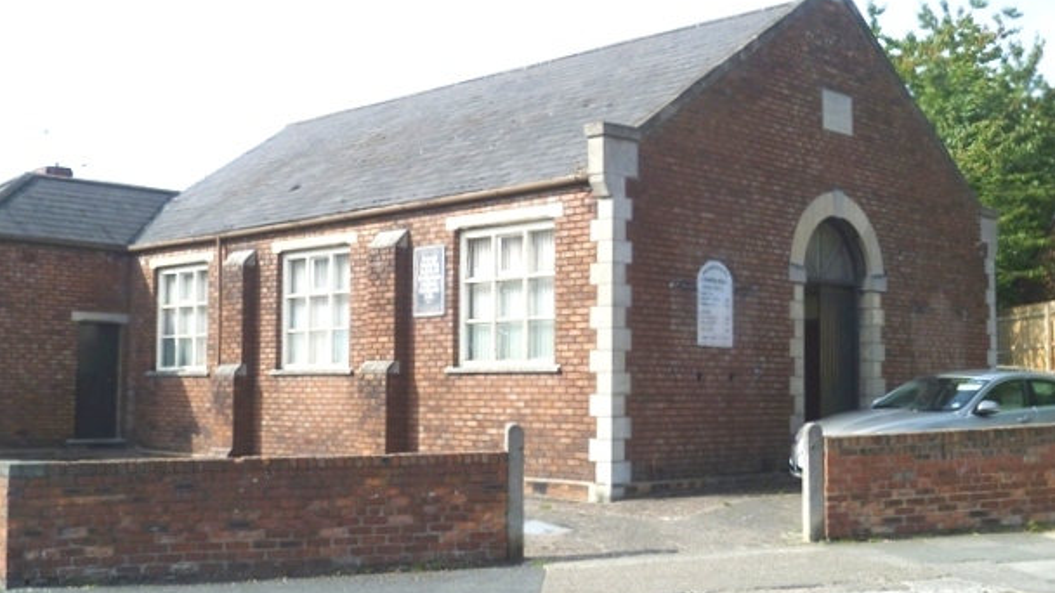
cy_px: 260
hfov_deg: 44.6
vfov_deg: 25.9
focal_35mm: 46
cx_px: 527
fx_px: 1287
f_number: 10
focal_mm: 7.5
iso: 80
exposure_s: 1/125
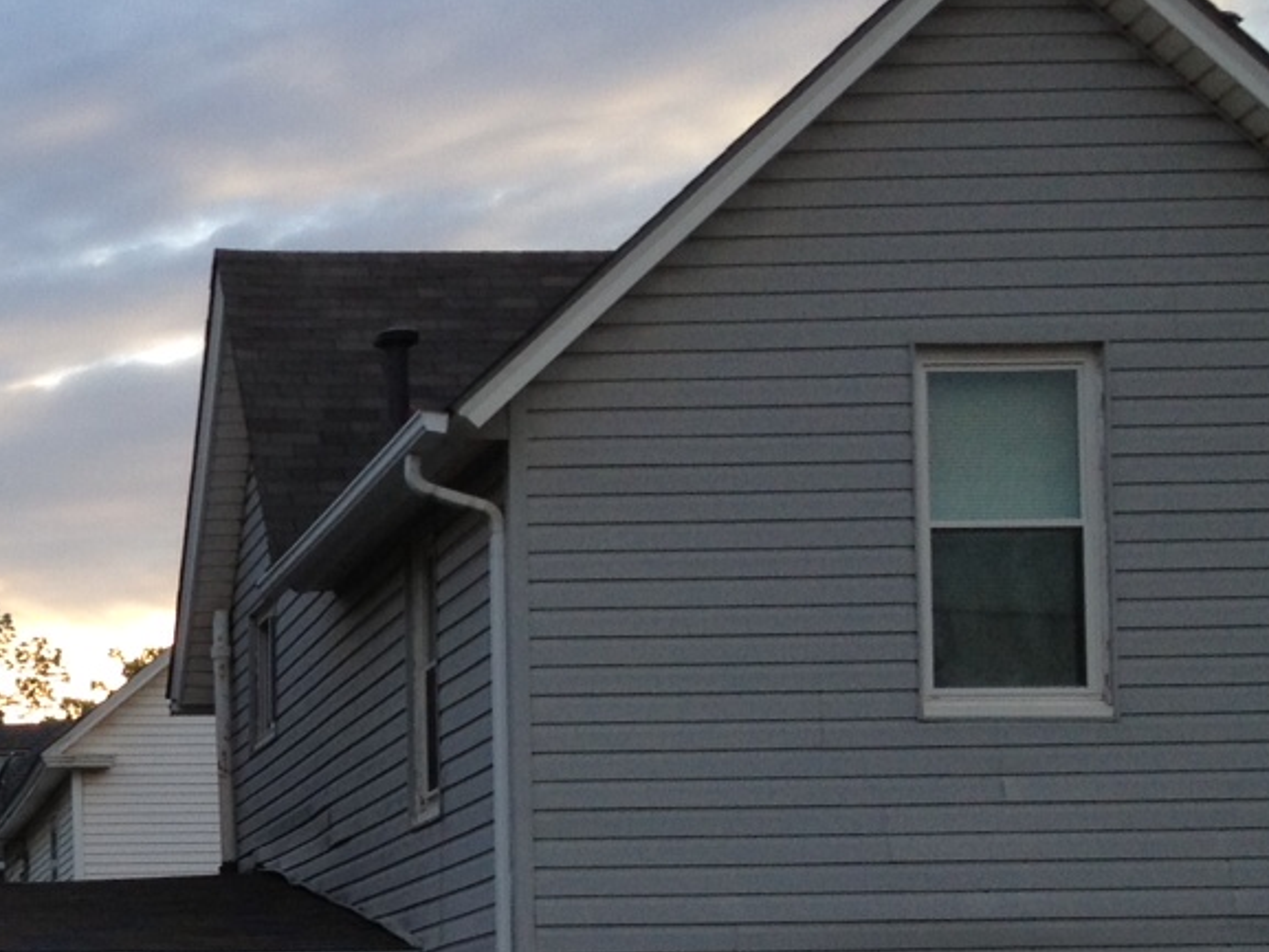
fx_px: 3630
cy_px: 831
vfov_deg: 14.8
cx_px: -317
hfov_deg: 18.6
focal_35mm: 99
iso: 50
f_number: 2.4
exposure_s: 1/167
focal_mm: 4.28
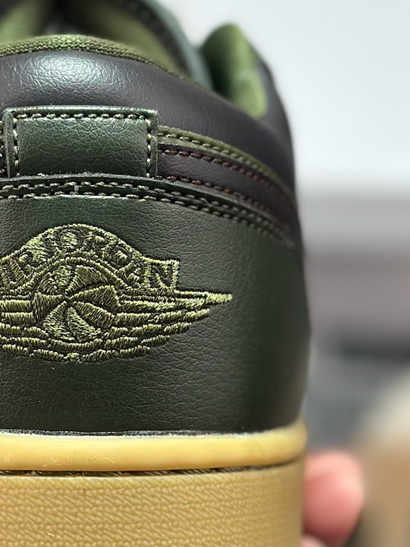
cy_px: 375
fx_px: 2005
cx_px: 82
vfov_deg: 15.5
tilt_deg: -58.5
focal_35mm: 127
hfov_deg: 11.6
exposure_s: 1/734
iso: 80
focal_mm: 6.86
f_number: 1.78
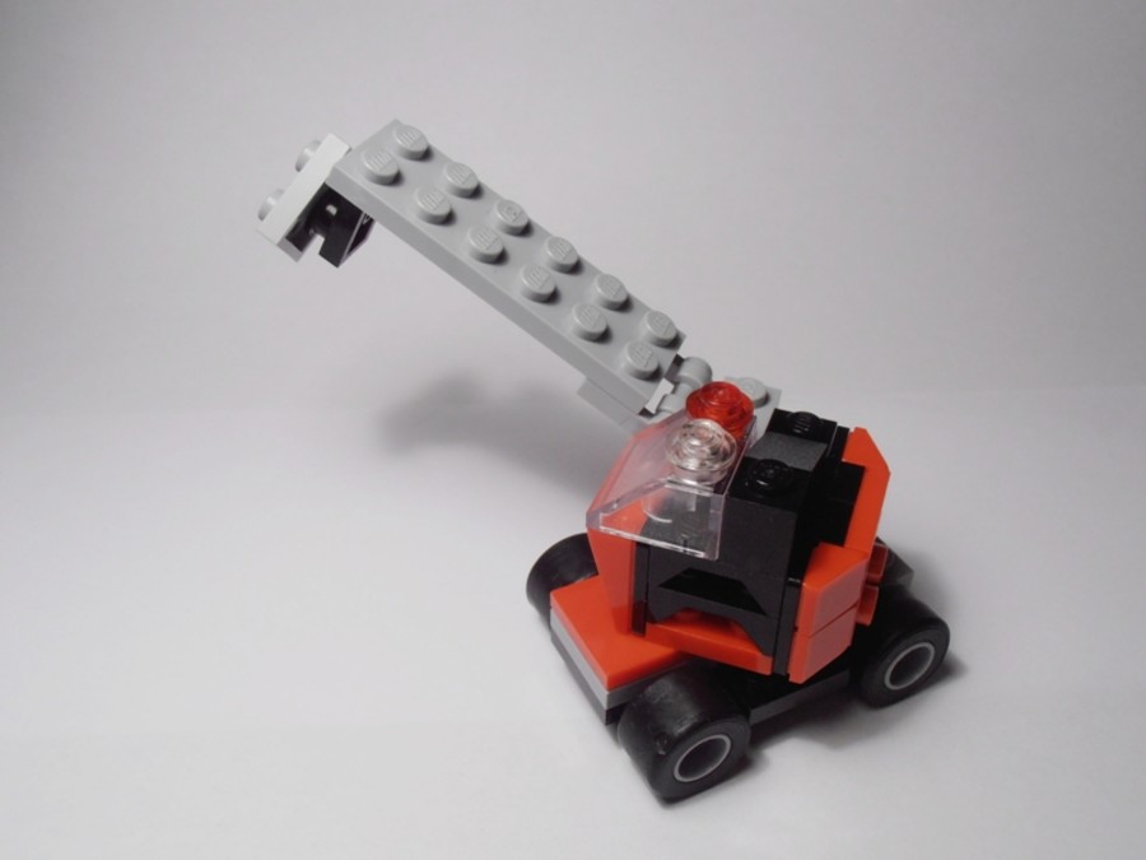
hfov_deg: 50.1
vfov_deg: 38.7
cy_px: 430
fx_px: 1225
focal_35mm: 37
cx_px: 573
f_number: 3.9
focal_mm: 6.61
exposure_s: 1/80
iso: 100
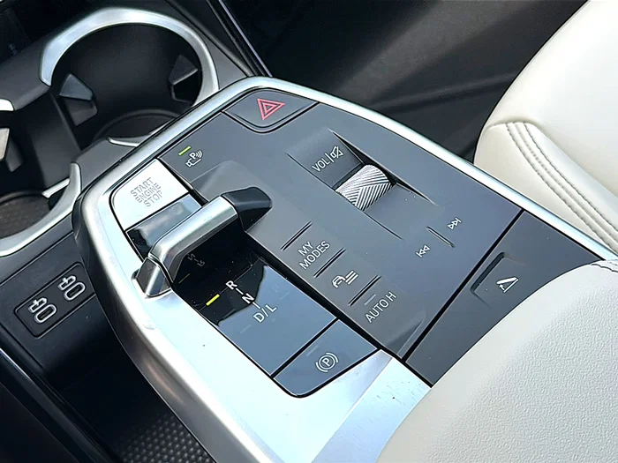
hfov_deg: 43.9
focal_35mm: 43
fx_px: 768
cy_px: 232
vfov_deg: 33.6
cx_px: 309
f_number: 1.78
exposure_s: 1/588
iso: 80
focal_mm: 6.86
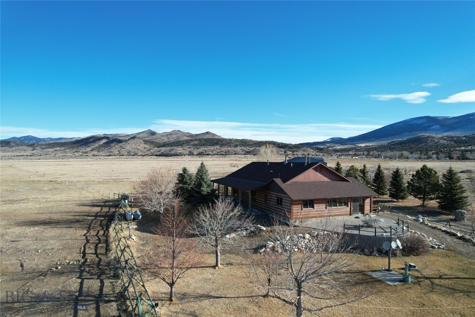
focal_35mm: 22
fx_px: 290
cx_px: 238
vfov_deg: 57.2
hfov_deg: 78.6
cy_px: 158
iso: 100
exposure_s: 1/1250
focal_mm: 8.38
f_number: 2.8
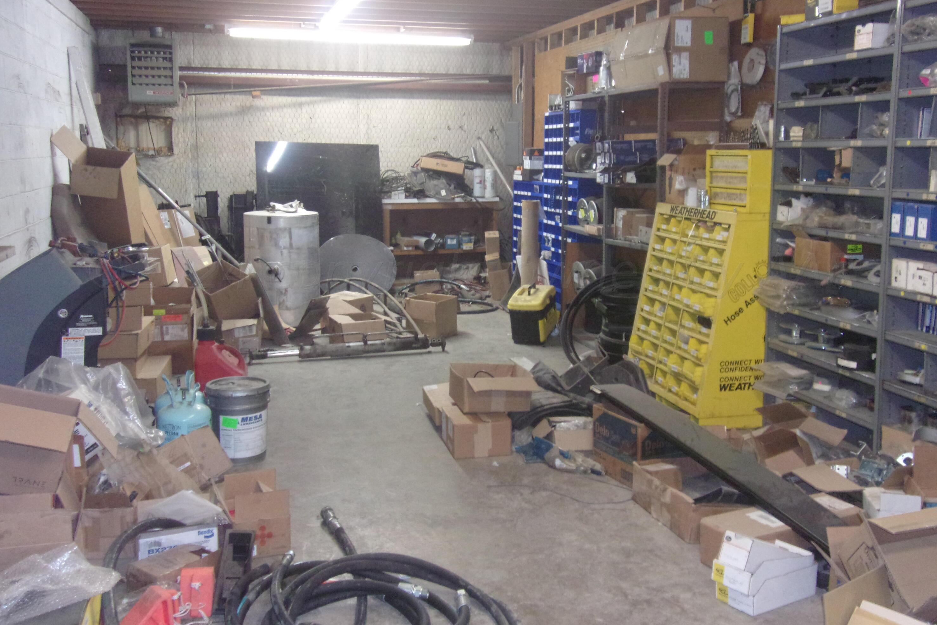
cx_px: 471
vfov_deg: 36.8
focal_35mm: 36
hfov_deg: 53.1
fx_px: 937
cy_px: 275
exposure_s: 1/34
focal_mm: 6.1
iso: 400
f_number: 3.3
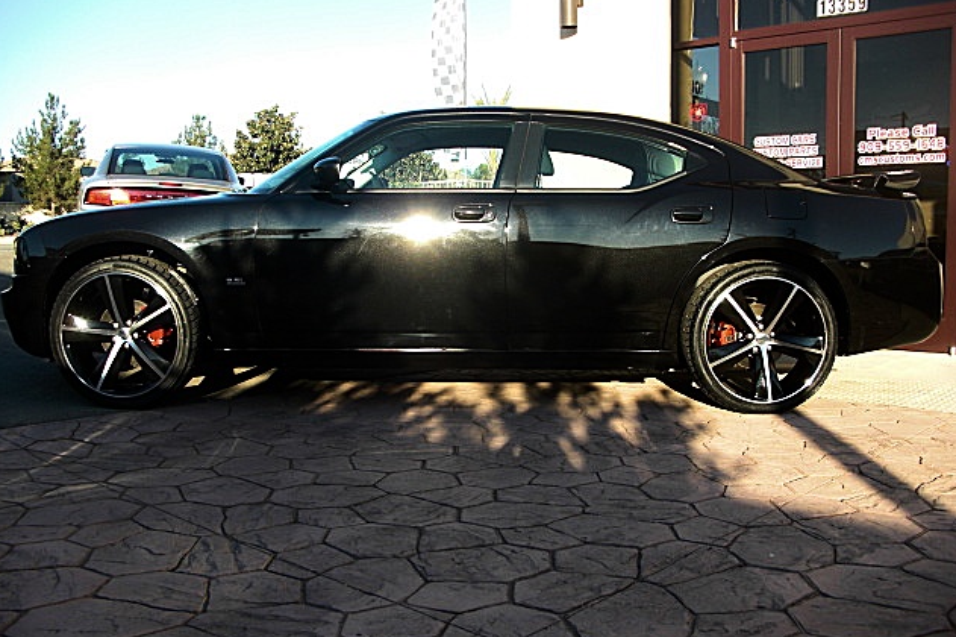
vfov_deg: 35.0
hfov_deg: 50.7
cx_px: 480
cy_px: 331
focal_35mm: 38
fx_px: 1009
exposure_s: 1/250
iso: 50
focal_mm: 6.3
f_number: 2.8
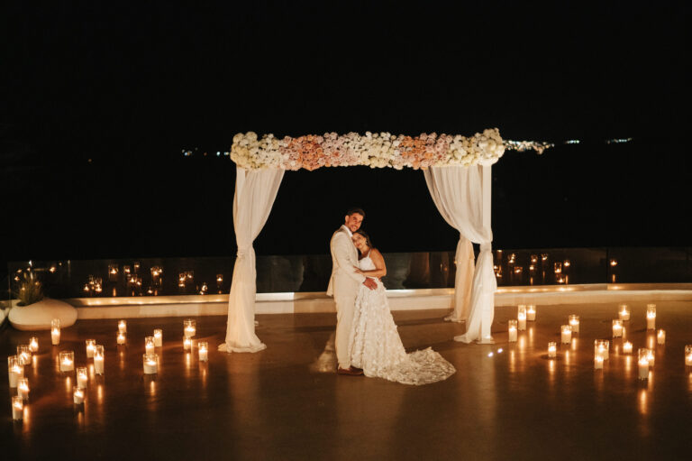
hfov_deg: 39.6
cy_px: 230
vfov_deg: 27.0
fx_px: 960
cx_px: 346
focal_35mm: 50
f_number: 1.4
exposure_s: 1/100
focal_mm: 50
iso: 5000
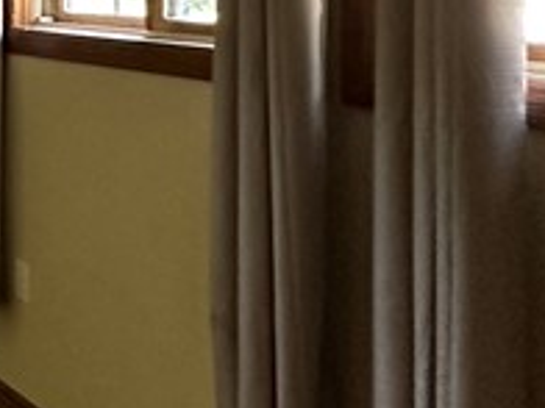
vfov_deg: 19.4
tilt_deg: -1.1
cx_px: -642
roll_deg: -0.3
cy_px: -31
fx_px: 1149
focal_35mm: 73
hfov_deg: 16.7
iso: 320
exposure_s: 1/78
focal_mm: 2.22
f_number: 2.2
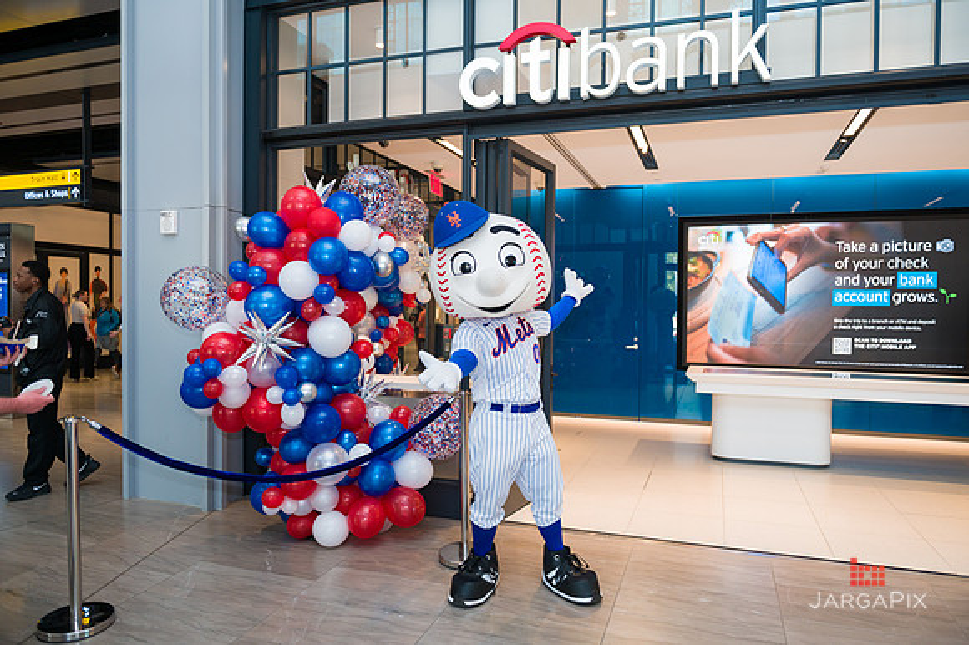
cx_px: 484
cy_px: 322
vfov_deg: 53.1
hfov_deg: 73.8
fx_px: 646
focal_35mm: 24
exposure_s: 1/200
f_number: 4
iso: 500
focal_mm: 24
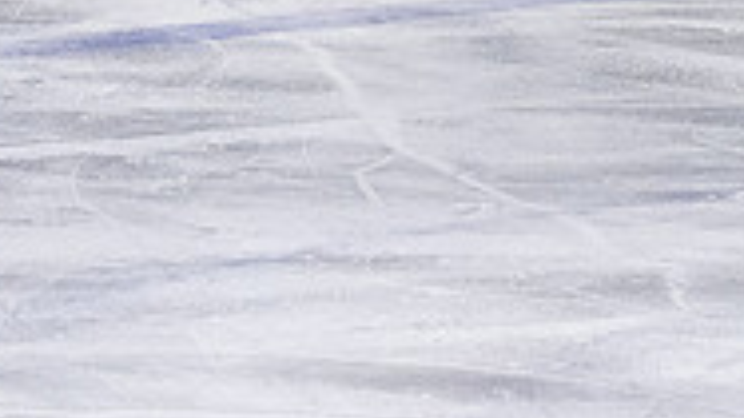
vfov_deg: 2.4
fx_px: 9820
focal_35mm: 498
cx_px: 426
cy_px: -320
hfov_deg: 4.3
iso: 1600
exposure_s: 1/800
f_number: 3.5
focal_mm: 102
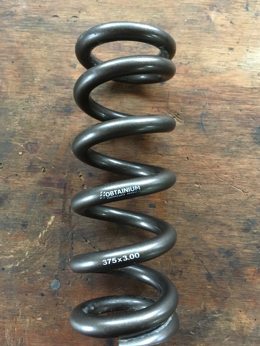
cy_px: 170
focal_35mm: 30
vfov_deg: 60.0
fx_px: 300
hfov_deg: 46.8
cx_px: 132
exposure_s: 1/15
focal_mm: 4.15
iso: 250
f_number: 2.2
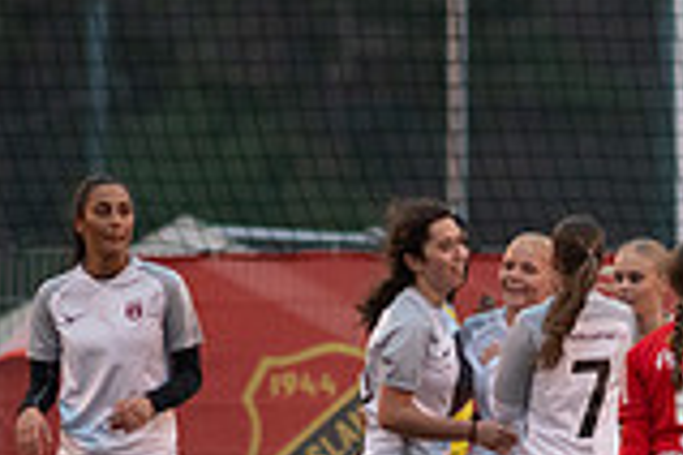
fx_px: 31150
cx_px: 481
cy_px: 509
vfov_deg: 0.8
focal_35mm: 1642
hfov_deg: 1.3
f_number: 3.2
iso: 1800
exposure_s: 1/1000
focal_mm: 300
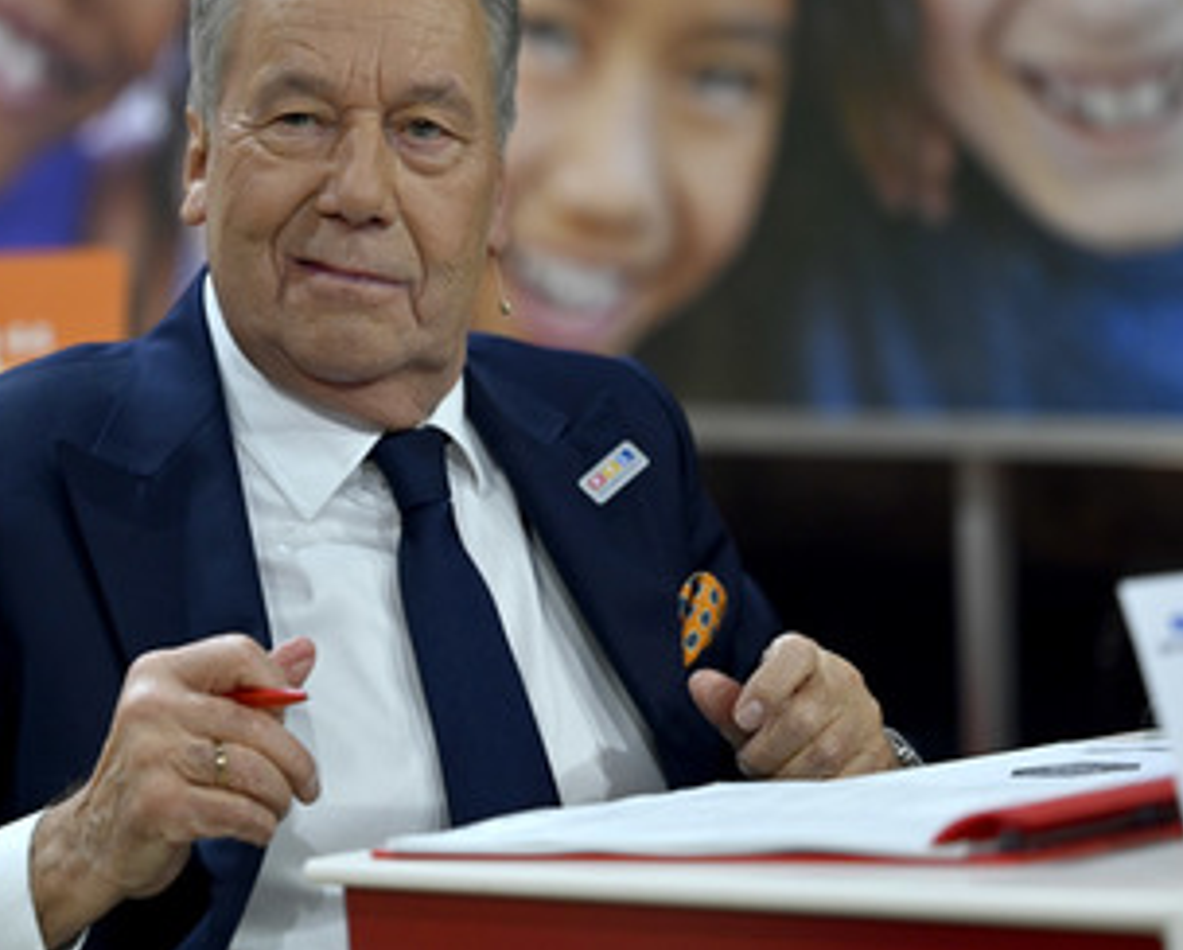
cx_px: 321
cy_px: 374
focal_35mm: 107
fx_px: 3751
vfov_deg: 14.4
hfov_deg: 17.8
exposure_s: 1/640
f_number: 2.8
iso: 1250
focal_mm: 77
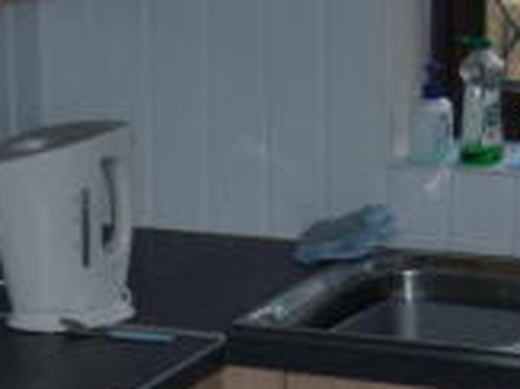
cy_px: 493
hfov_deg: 14.5
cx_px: 167
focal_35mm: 136
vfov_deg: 10.7
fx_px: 2041
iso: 64
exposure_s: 1/60.2
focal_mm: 6.4
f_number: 3.5
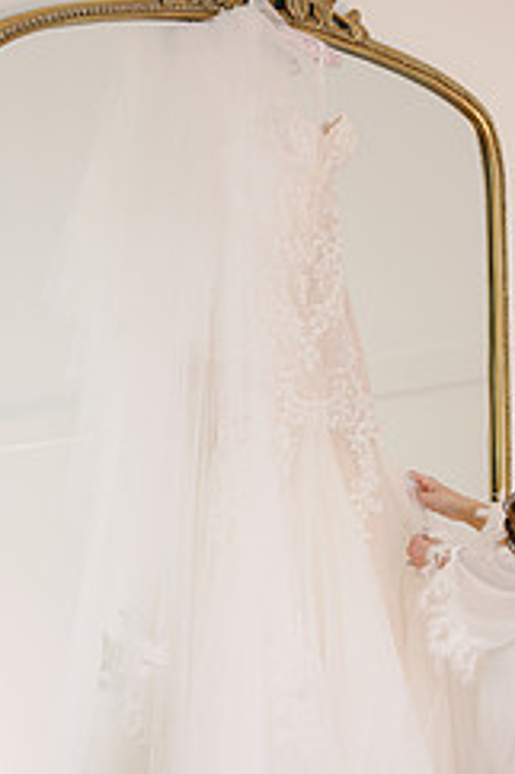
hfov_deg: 14.7
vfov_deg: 21.7
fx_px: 1998
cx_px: 341
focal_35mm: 93
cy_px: 598
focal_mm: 50
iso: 125
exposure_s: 1/125
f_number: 1.8
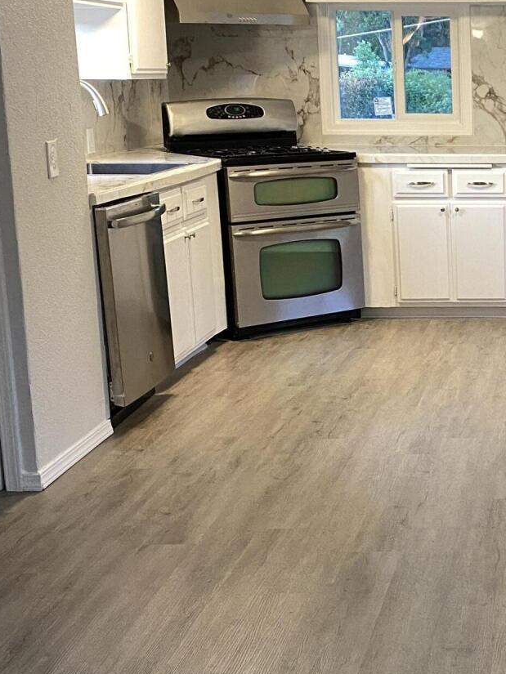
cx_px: 570
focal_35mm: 63
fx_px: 1228
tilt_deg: -12.3
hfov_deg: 21.9
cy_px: 337
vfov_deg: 30.7
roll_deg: -0.2
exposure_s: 1/60
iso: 200
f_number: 1.8
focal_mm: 4.25
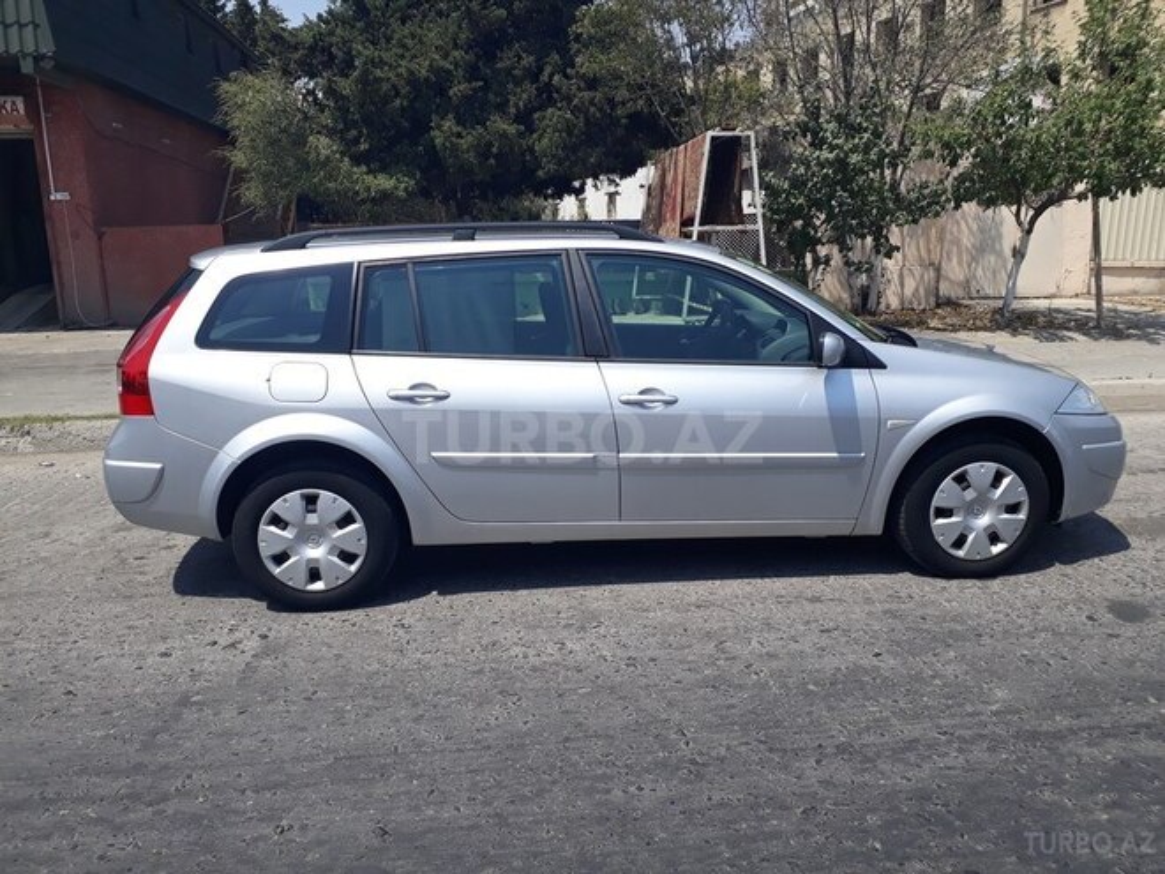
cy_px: 437
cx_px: 582
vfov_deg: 51.4
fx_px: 909
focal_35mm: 27
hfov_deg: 65.3
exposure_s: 1/1572
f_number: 1.9
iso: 40
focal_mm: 3.6
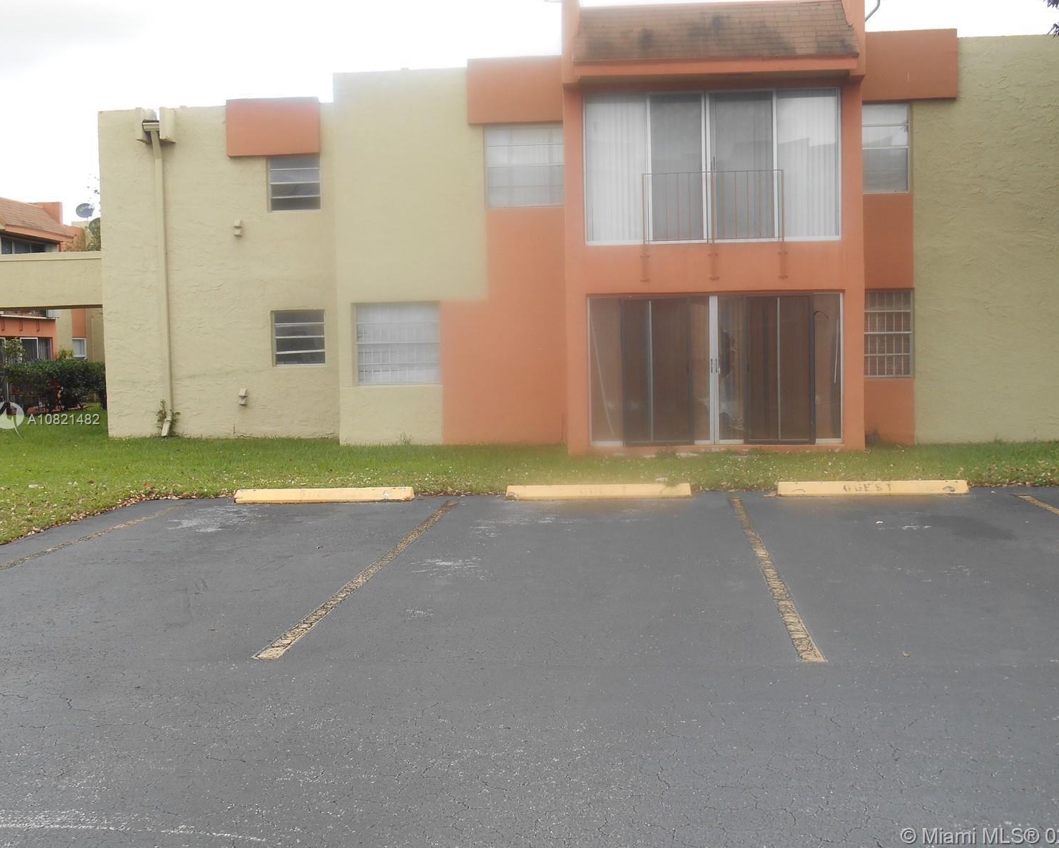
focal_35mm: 37
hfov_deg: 49.1
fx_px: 1160
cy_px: 420
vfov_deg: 40.1
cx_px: 560
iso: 80
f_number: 3.7
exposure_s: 1/200
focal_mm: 6.3
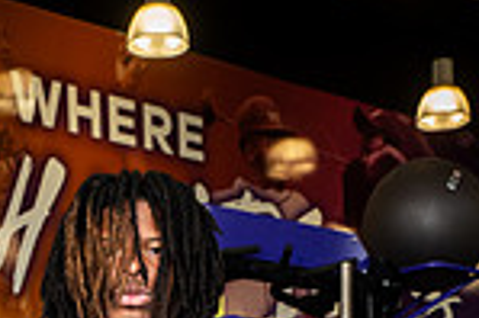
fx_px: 1688
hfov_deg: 16.1
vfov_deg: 9.7
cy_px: 716
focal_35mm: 127
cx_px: 145
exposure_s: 1/250
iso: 800
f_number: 7.1
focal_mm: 42
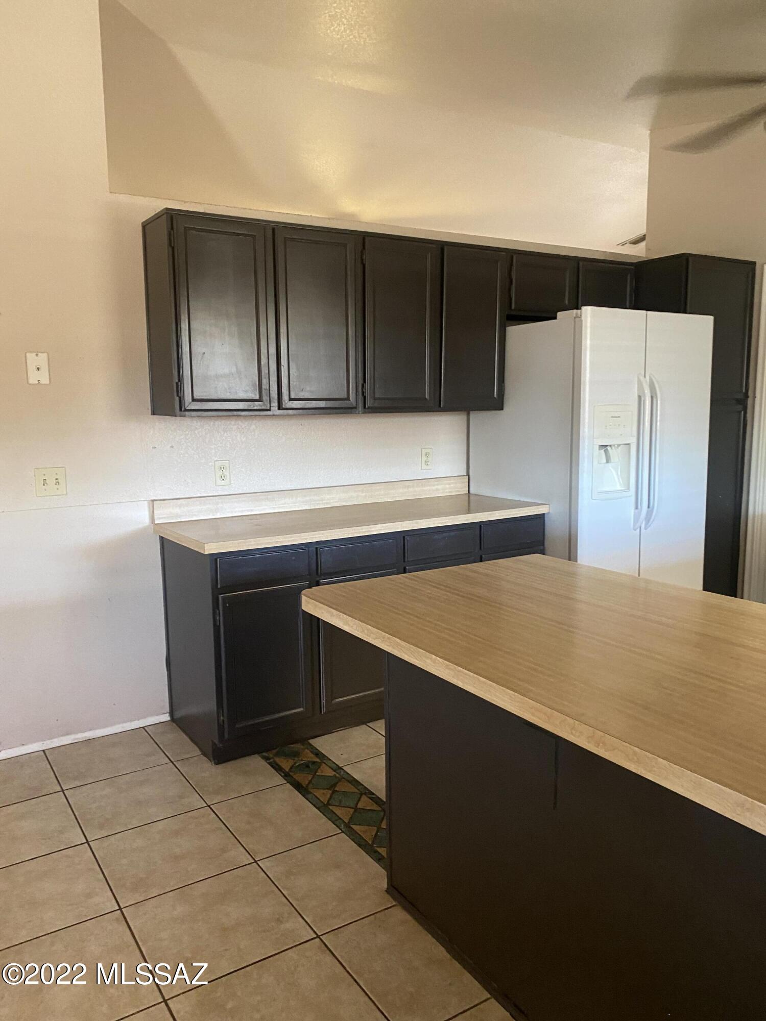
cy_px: 510
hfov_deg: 53.1
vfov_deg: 67.3
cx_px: 383
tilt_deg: -7.7
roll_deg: +1.6
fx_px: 767
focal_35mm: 26
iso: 400
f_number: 1.8
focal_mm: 4.25
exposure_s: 1/40
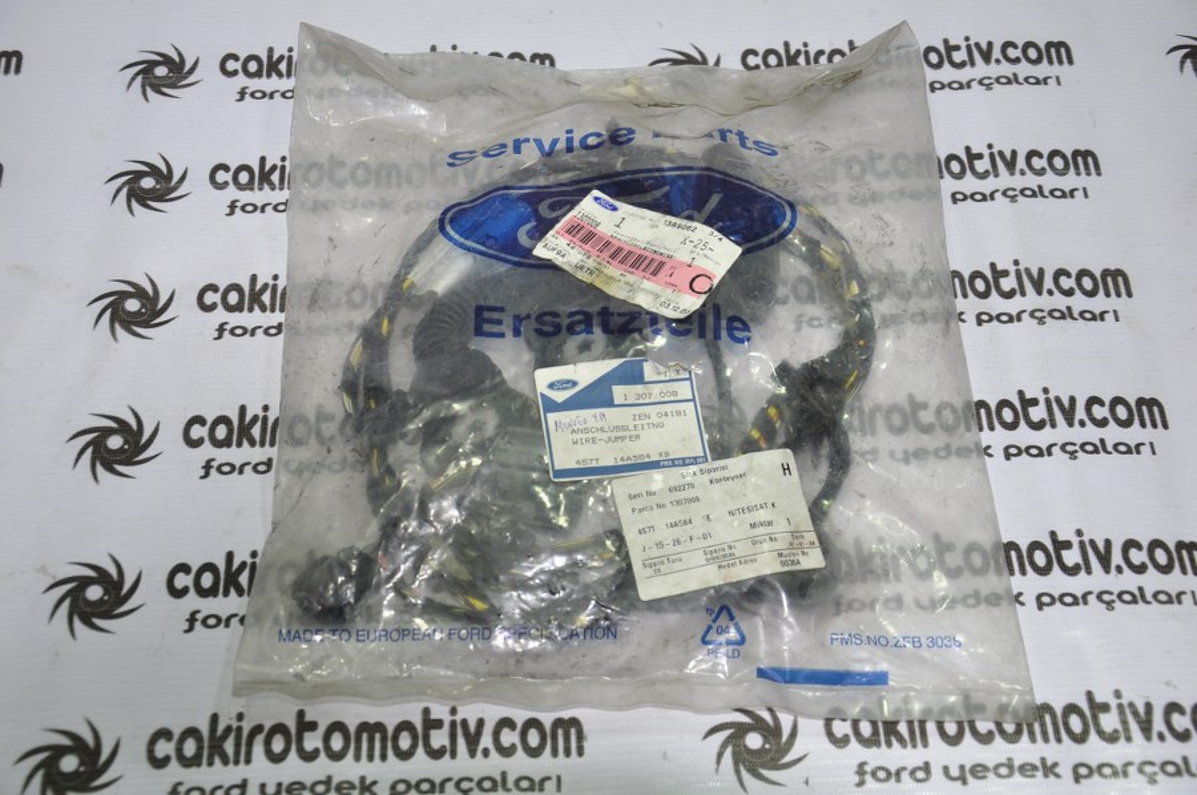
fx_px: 1893
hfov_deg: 35.1
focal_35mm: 57
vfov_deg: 23.7
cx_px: 598
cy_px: 398
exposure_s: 1/60
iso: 200
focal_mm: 38
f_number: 4.5
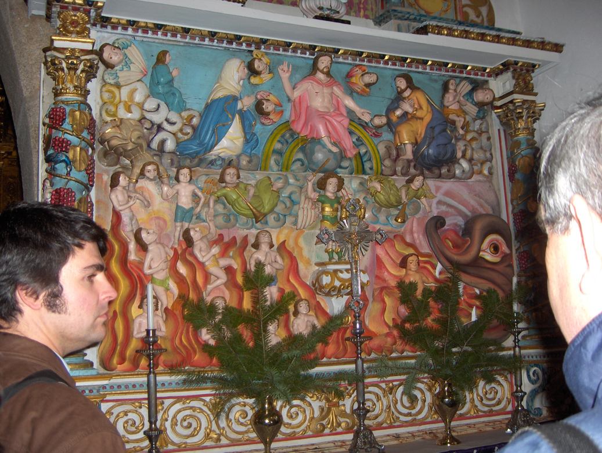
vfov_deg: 36.9
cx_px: 301
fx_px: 679
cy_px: 226
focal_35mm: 39
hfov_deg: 47.8
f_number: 2.8
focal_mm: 8
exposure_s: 1/60
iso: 100
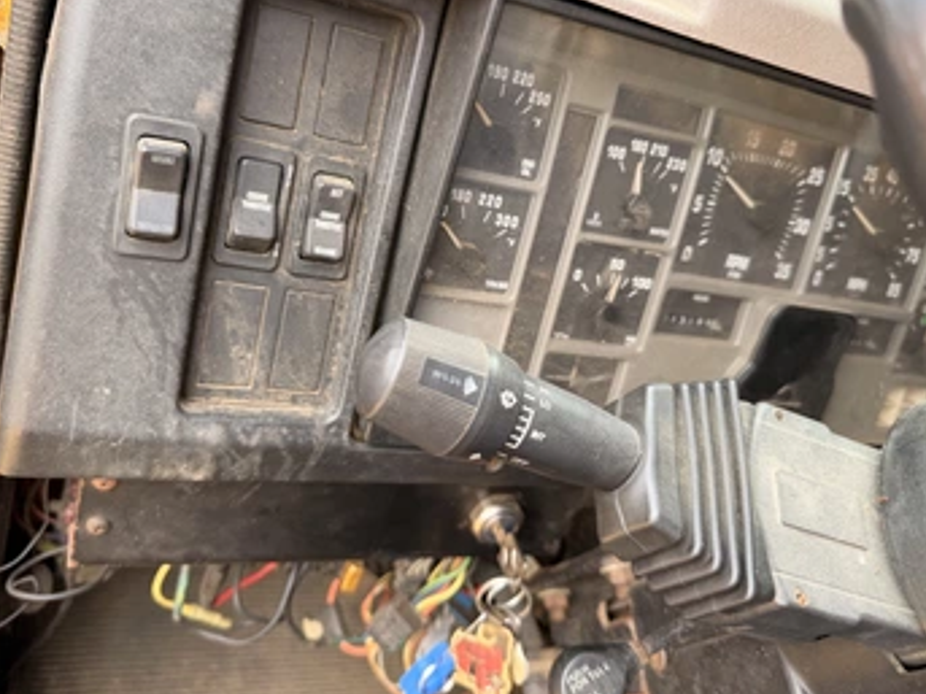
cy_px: 308
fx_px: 749
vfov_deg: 49.6
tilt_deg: -28.0
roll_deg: -23.0
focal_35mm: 28
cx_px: 454
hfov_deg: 63.5
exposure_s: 1/121
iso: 64
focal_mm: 6.76
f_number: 1.78
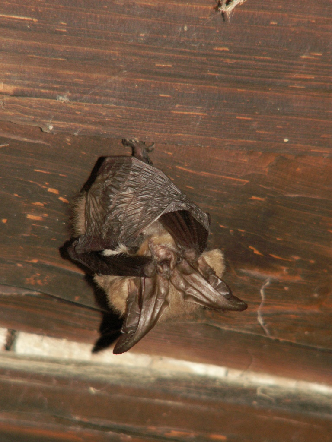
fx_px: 5371
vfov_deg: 4.7
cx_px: 166
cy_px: 221
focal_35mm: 420
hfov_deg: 3.5
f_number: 4.5
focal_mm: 69.45
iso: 160
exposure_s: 1/100
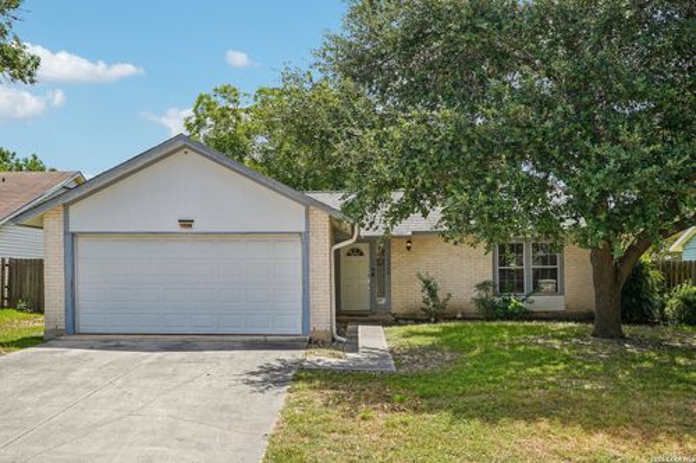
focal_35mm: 32
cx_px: 348
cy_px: 232
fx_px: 628
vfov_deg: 40.5
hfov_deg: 58.0
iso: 100
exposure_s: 1/125
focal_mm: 32.5
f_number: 8
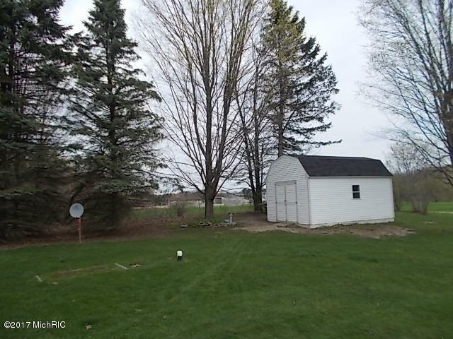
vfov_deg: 53.1
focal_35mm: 26
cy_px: 170
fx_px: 340
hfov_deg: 67.3
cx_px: 226
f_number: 8
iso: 80
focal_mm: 4.6
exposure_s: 1/125
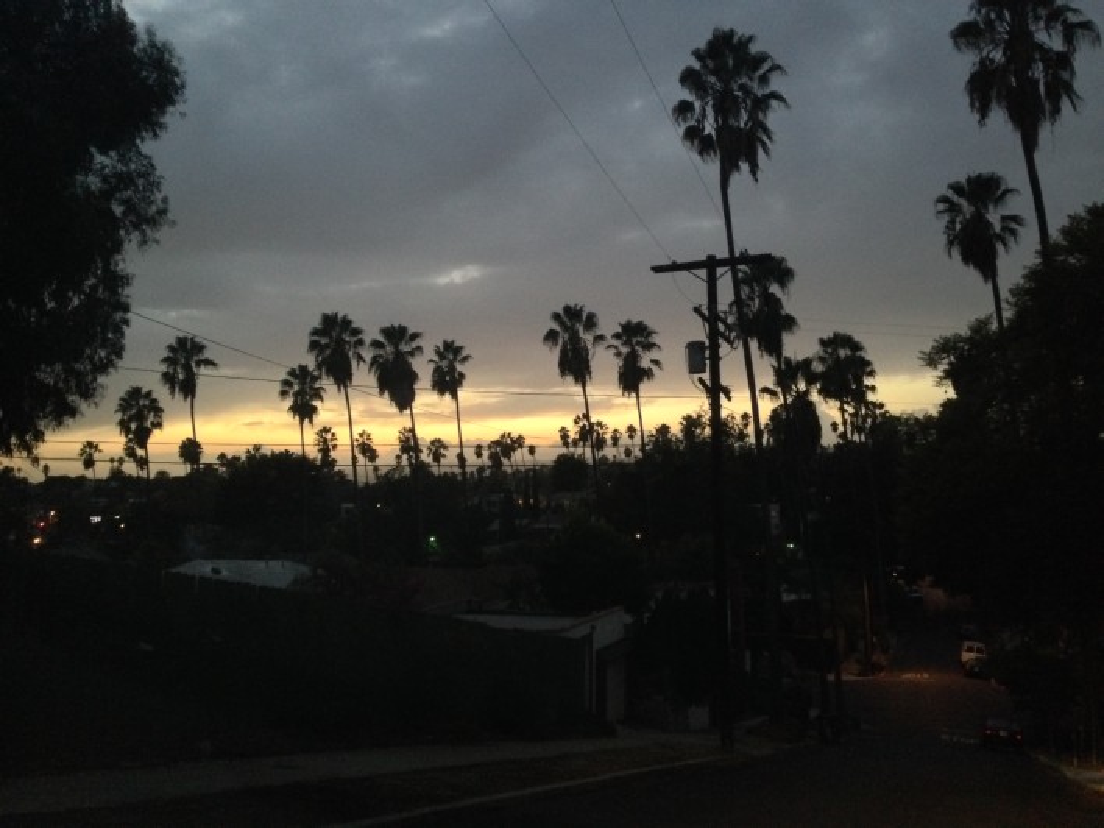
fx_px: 1052
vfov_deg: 42.9
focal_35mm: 33
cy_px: 414
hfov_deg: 55.4
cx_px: 552
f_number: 2.4
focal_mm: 4.12
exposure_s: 1/15
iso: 800
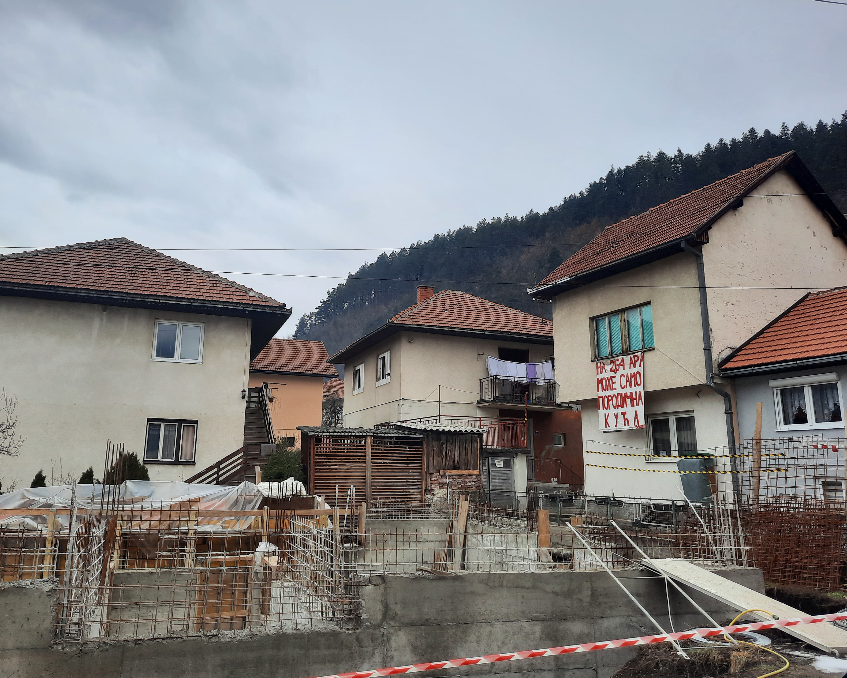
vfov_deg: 53.2
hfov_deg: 63.9
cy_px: 336
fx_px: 677
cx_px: 383
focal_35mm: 27
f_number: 2
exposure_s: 1/491
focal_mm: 4.6
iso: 32
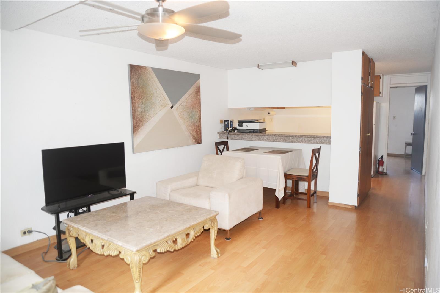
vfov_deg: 53.1
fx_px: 293
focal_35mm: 24
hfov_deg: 73.7
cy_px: 146
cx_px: 220
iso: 100
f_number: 3.5
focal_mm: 24
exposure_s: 1/25
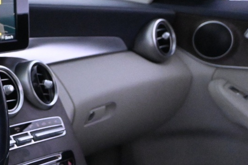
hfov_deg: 19.5
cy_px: 104
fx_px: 643
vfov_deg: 14.6
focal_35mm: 93
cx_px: -105
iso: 6400
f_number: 4
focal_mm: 20.5
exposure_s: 1/125
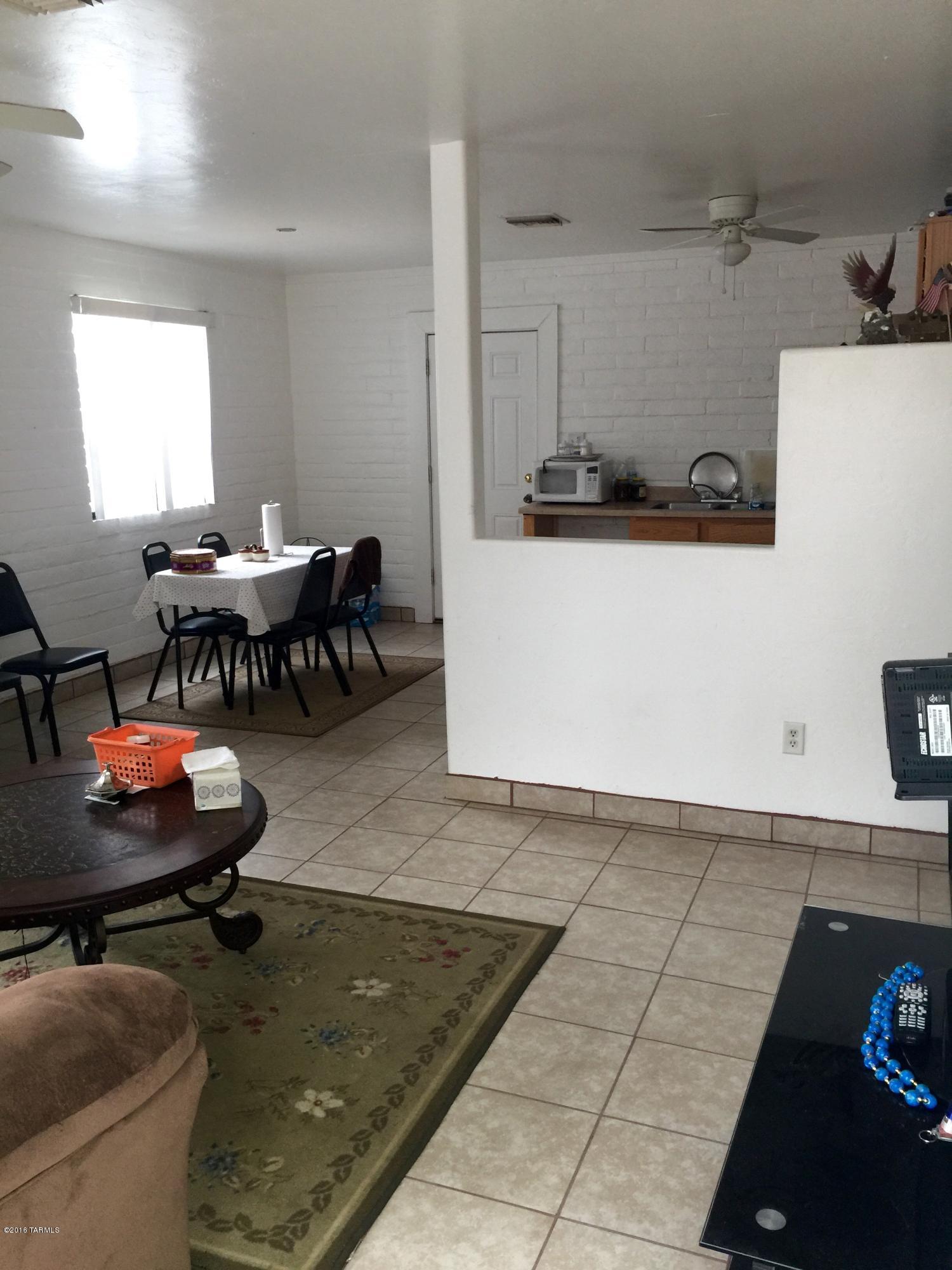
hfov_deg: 48.2
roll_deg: +1.0
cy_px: 635
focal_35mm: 29
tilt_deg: -11.7
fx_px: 1063
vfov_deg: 61.7
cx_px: 476
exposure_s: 1/30
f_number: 2.2
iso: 50
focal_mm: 4.15
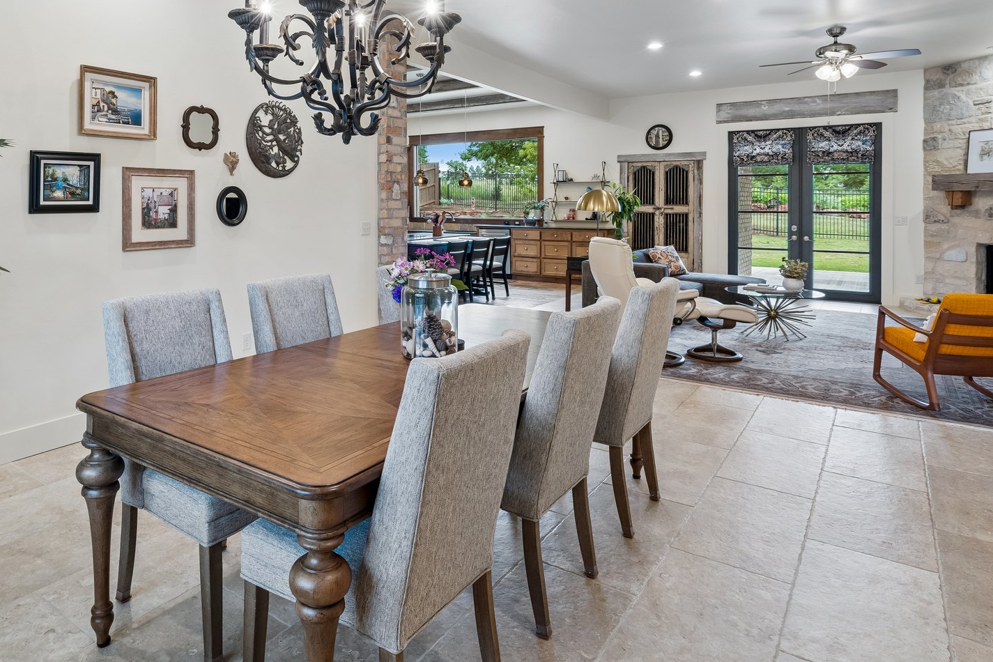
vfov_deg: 53.5
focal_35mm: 23
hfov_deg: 75.1
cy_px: 195
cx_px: 387
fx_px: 634
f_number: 8
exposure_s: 1/8
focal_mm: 16
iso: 200
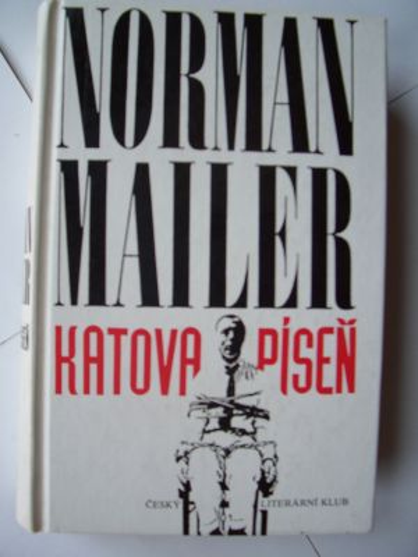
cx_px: 209
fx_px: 547
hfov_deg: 41.8
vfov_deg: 54.0
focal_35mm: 34
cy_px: 278
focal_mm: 5.6
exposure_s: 1/90
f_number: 2.7
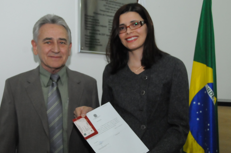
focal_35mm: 49
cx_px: 117
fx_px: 314
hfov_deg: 40.4
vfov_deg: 27.5
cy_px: 81
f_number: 5
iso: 3200
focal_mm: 28
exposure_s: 1/250
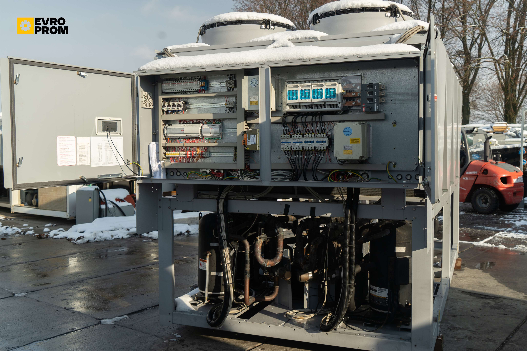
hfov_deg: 54.4
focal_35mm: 35
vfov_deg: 37.8
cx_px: 264
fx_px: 512
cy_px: 176
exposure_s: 1/320
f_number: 5.6
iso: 200
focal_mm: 35
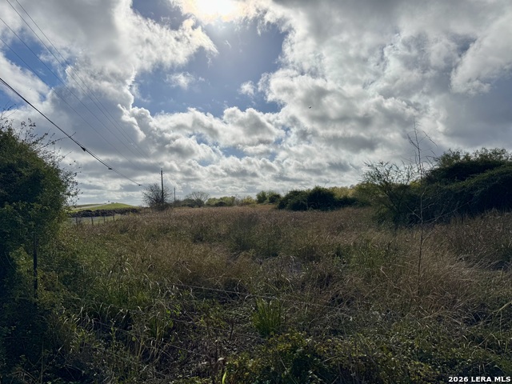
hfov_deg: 71.6
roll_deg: +2.2
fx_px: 355
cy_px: 192
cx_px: 256
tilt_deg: +0.9
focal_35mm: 24
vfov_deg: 56.8
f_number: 1.78
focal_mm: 6.76
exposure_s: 1/20000
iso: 50
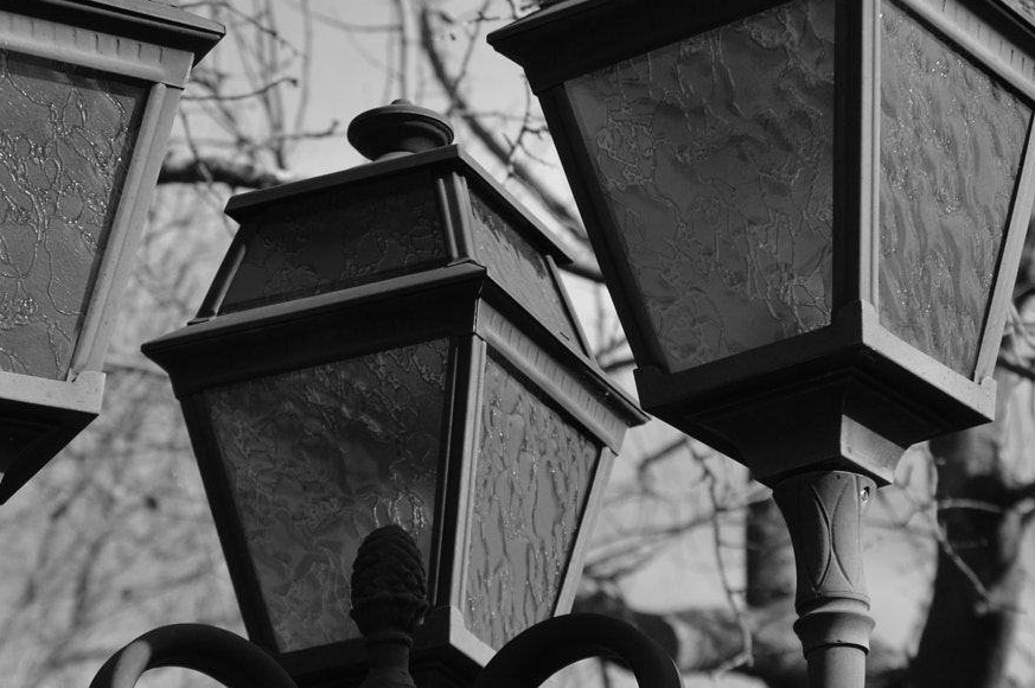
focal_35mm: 143
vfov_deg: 9.6
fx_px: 4107
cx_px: 464
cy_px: 359
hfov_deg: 14.4
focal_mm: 52
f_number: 5
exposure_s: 1/800
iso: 220
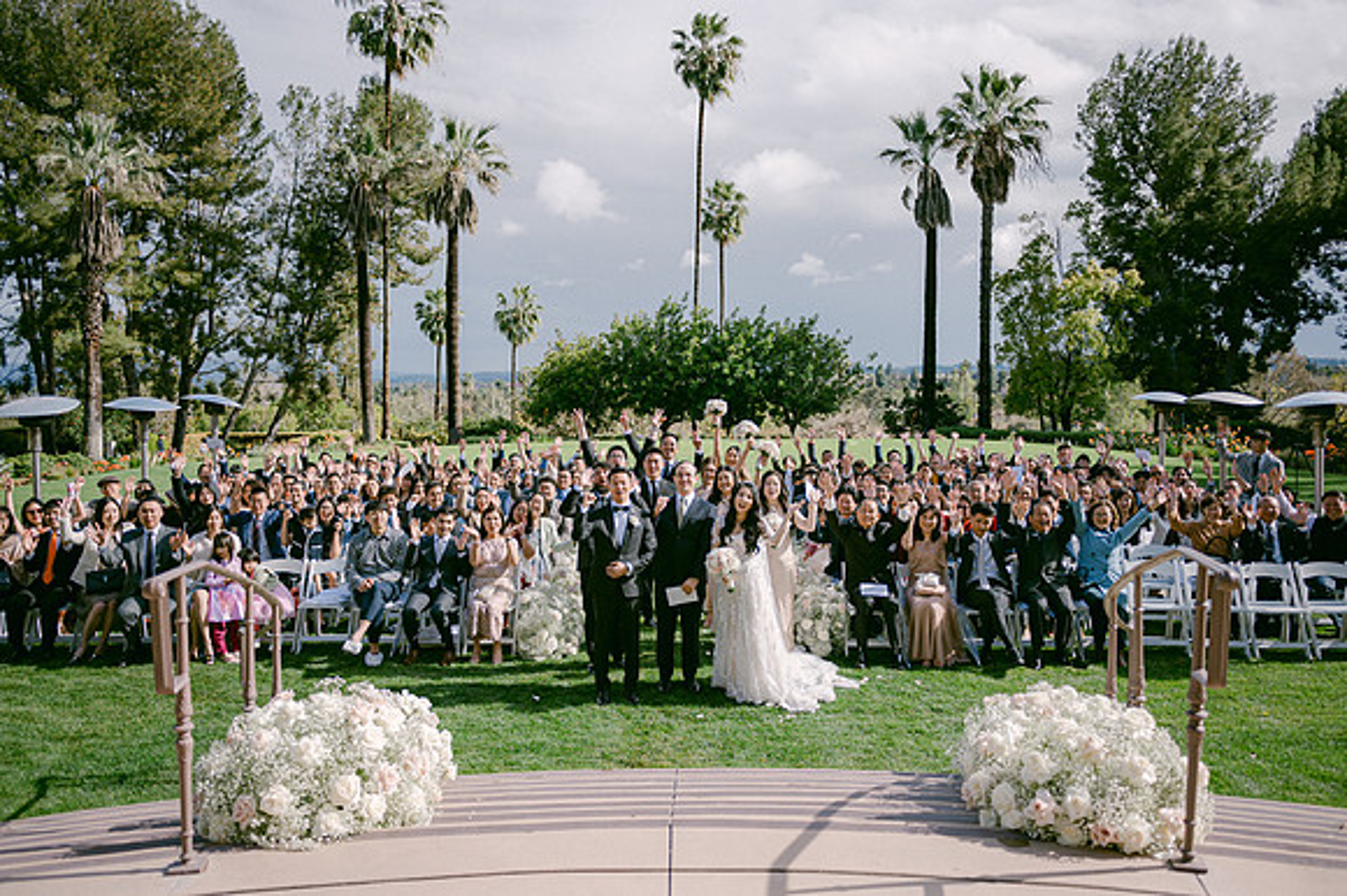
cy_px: 448
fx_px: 1059
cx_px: 674
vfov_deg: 45.9
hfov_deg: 64.9
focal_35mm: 28
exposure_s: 1/2000
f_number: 2.8
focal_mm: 28
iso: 100
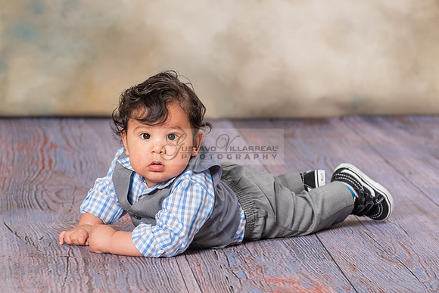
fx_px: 2451
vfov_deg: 6.8
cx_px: 219
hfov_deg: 10.2
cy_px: 159
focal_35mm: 201
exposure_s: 1/125
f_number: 5.6
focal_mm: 160
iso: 200
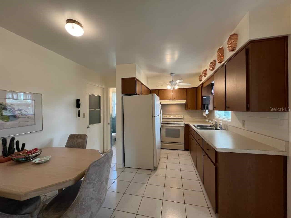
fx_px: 109
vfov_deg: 89.9
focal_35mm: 13
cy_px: 109
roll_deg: +0.1
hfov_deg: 106.2
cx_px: 146
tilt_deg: -1.6
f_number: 1.8
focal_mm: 1.57
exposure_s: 1/60
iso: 160
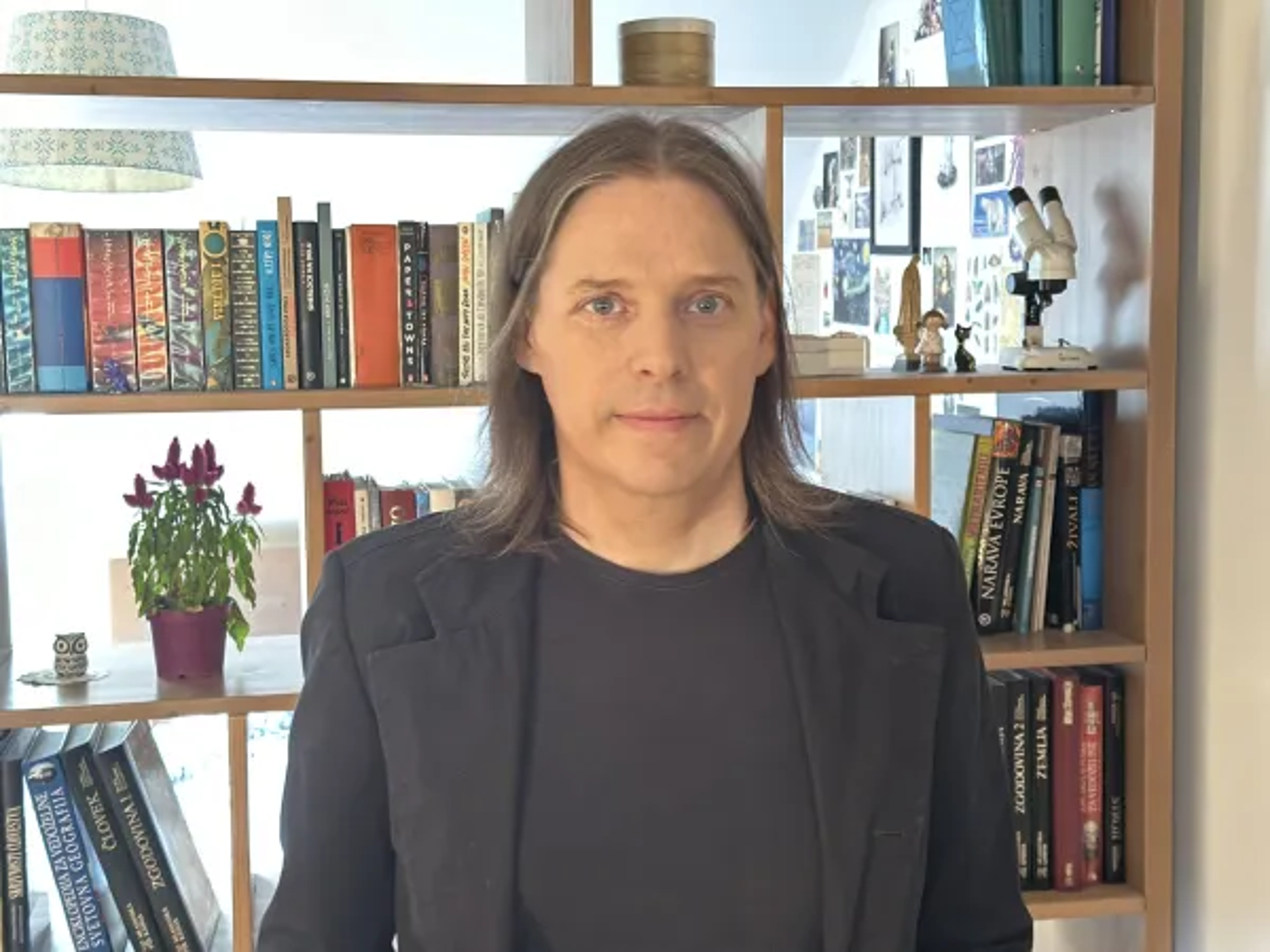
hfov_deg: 39.7
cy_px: 476
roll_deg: +0.9
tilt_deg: -5.9
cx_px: 635
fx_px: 1761
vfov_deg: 30.3
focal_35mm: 48
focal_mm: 6.86
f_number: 1.78
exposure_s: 1/14
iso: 2000
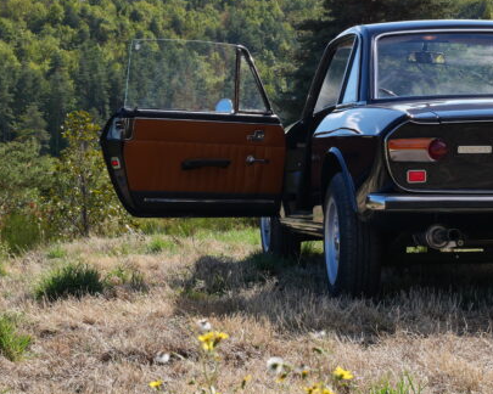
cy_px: 139
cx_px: 337
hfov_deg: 18.4
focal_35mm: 104
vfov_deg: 14.8
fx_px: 1517
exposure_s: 1/320
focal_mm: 36
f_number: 9
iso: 200
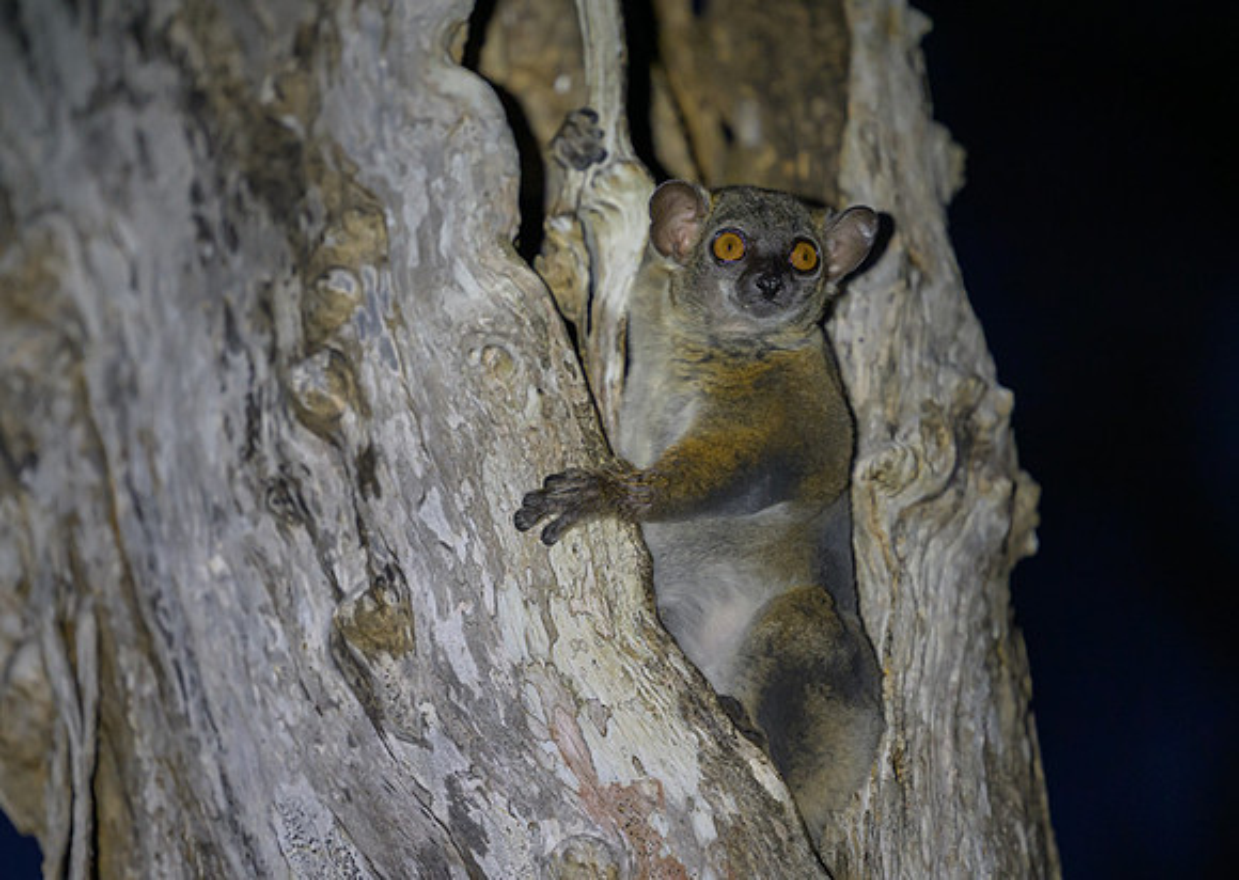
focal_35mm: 617
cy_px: 407
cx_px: 634
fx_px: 21684
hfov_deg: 3.3
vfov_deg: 2.3
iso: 2500
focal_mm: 400
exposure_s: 1/640
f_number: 2.8
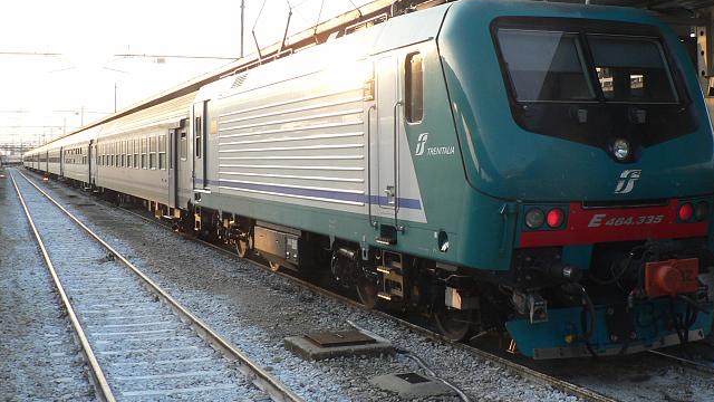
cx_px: 409
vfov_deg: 24.2
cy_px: 112
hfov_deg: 42.0
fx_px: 928
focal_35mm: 49
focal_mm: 6
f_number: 4
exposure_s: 1/50
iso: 80
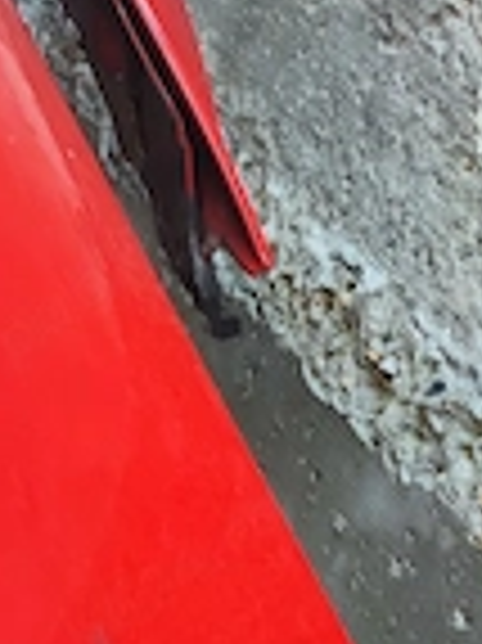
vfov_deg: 26.2
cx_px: -122
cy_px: 658
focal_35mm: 70
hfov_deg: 19.5
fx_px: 1302
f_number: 1.9
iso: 128
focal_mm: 6.04
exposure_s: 1/50
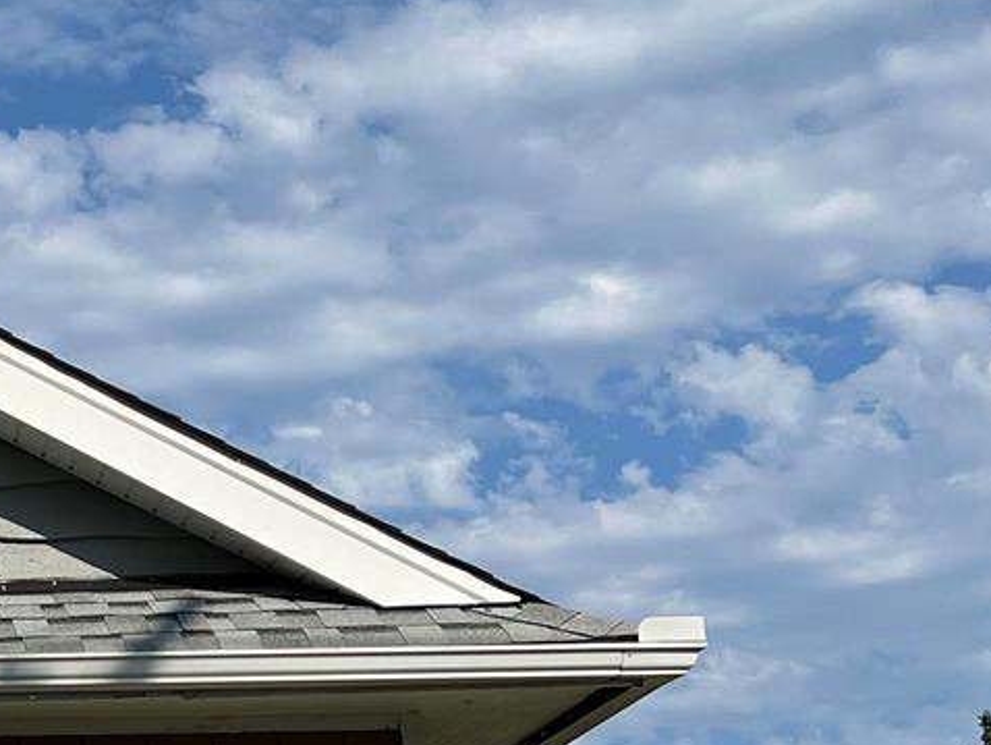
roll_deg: -0.1
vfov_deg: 16.7
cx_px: -620
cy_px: 708
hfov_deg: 18.9
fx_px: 2492
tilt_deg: +11.9
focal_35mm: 87
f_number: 1.5
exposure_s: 1/8000
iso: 50
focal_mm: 5.7
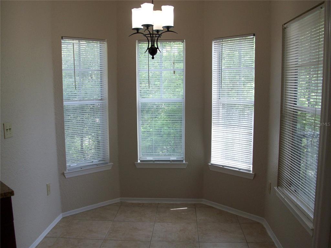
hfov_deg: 54.0
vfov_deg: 41.8
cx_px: 166
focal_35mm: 34
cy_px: 124
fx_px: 325
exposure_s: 1/95.4
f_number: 2.8
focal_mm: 5.7
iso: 64
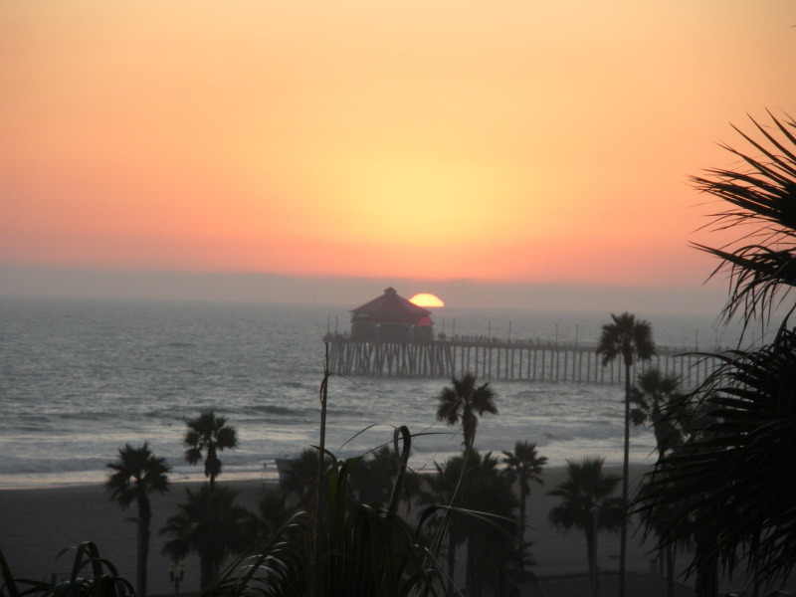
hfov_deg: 11.0
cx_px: 398
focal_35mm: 180
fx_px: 4139
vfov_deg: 8.2
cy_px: 298
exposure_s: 1/120
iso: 179
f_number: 5.6
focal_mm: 31.5
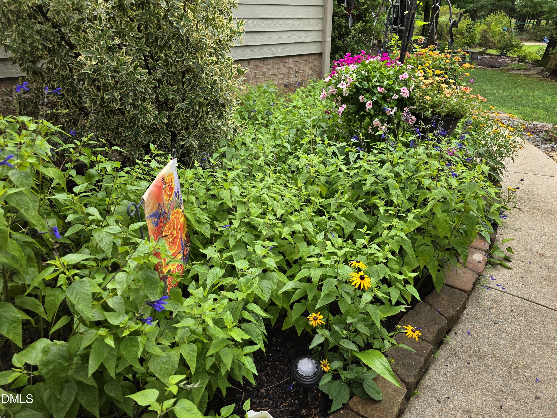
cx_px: 278
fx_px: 370
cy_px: 209
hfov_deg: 73.9
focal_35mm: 23
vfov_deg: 58.9
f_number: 1.7
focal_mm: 6.3
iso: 40
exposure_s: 1/359
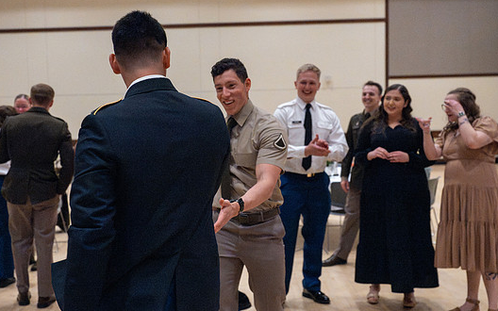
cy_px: 160
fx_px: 570
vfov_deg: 30.5
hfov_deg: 47.1
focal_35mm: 42
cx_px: 227
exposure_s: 1/400
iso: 20000
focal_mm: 35
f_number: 3.5
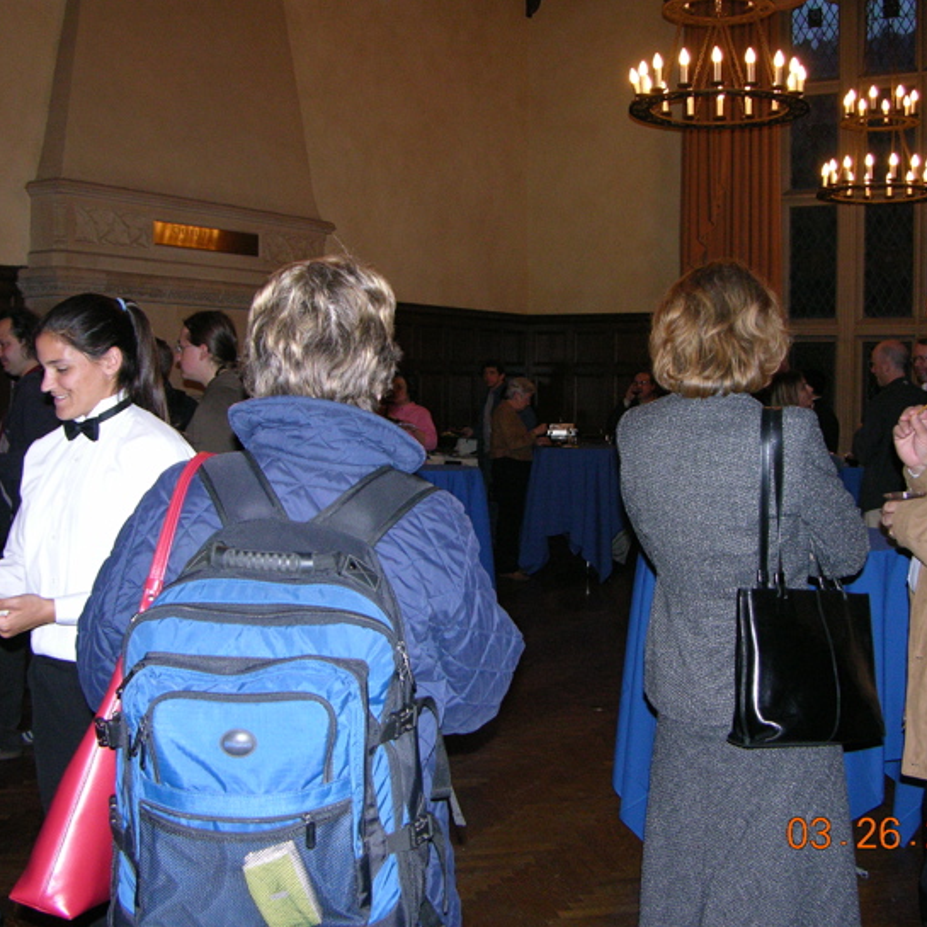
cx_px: 476
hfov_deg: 40.0
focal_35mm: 42
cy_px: 460
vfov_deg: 40.0
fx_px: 1272
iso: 200
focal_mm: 8.9
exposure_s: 1/60.1
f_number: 2.8
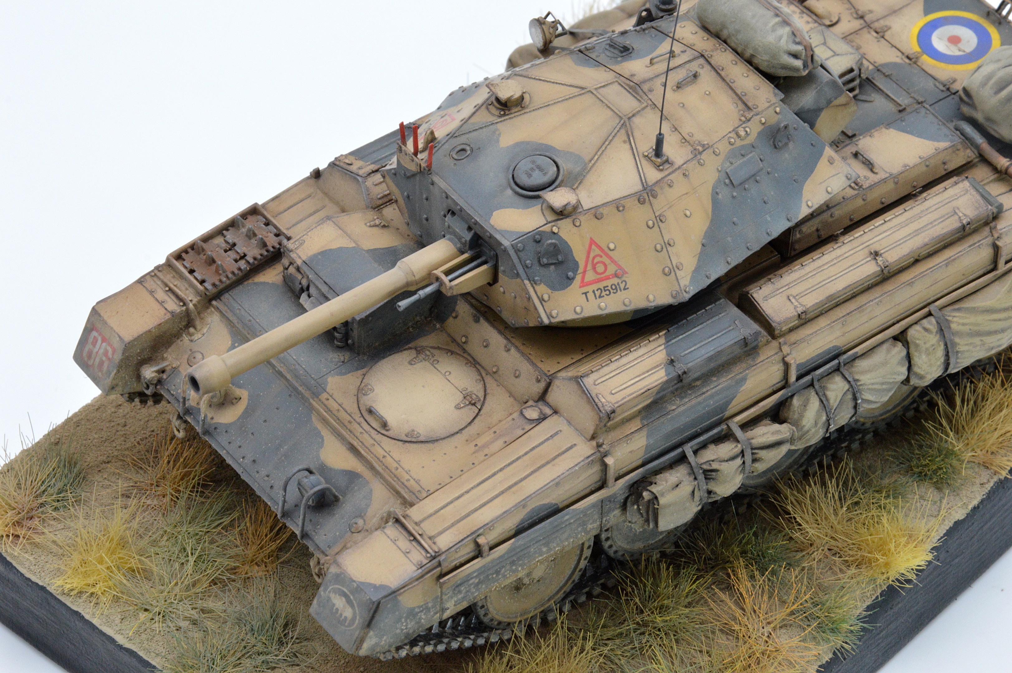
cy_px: 336
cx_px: 506
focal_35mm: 158
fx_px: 4424
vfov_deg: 8.7
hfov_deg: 13.1
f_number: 18
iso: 800
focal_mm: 105
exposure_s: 1/20
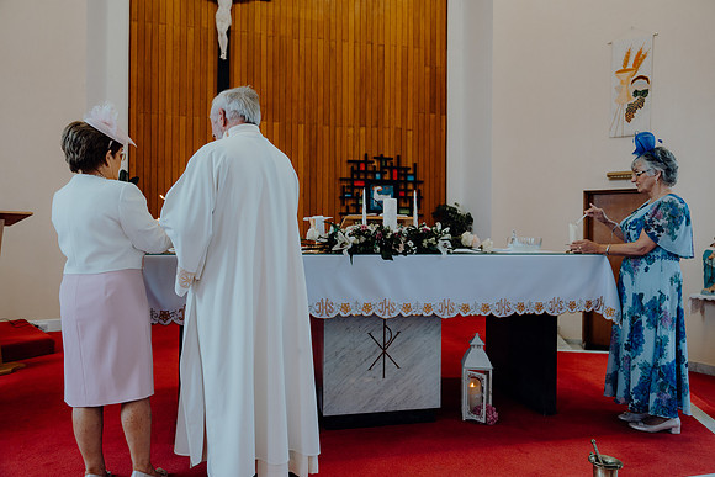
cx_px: 358
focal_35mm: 25
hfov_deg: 71.5
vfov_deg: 51.3
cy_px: 238
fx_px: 497
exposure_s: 1/200
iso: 400
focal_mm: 25
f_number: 2.8
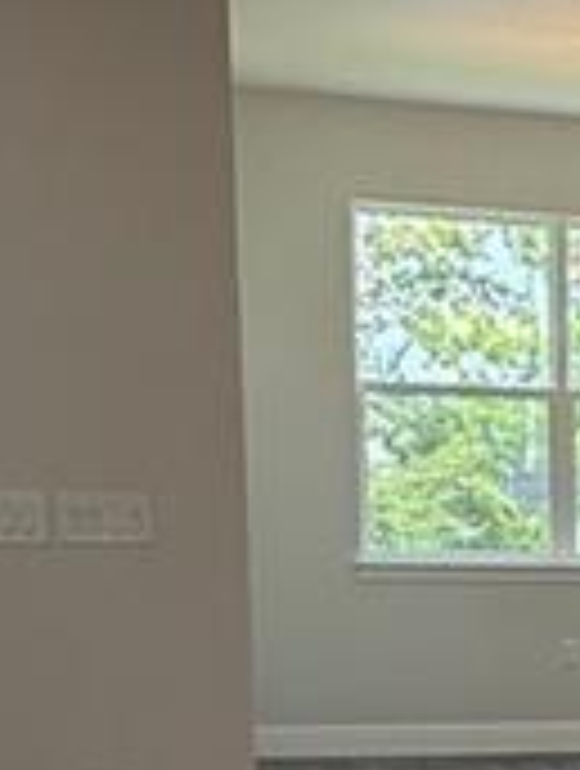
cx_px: 1048
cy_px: 892
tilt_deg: -9.7
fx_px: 2181
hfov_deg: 13.6
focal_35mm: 98
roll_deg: -2.7
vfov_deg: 19.0
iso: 80
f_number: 2.2
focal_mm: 2.22
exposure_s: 1/120
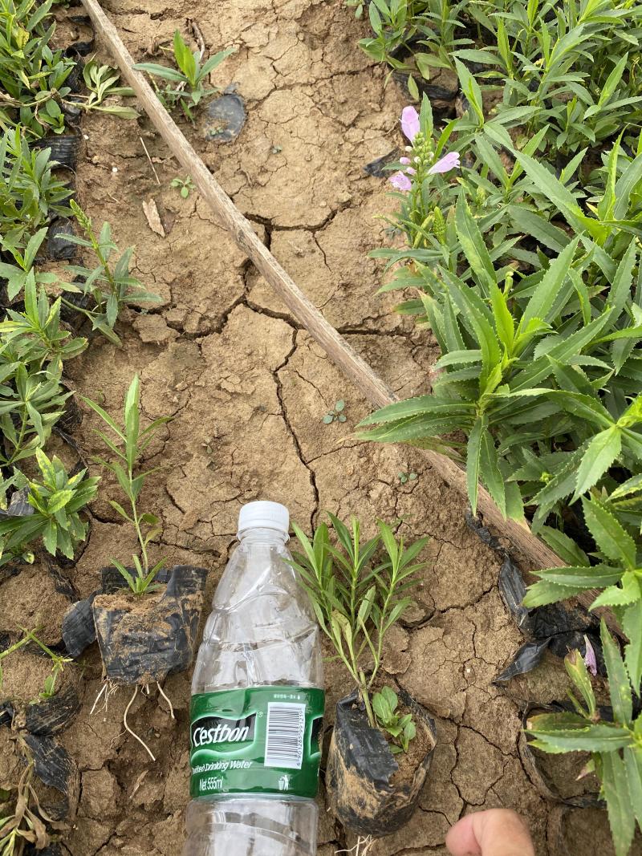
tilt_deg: -66.2
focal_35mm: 26
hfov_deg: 53.1
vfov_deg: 67.3
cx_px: 321
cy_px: 428
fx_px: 643
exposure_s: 1/307
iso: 32
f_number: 1.8
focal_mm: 4.25
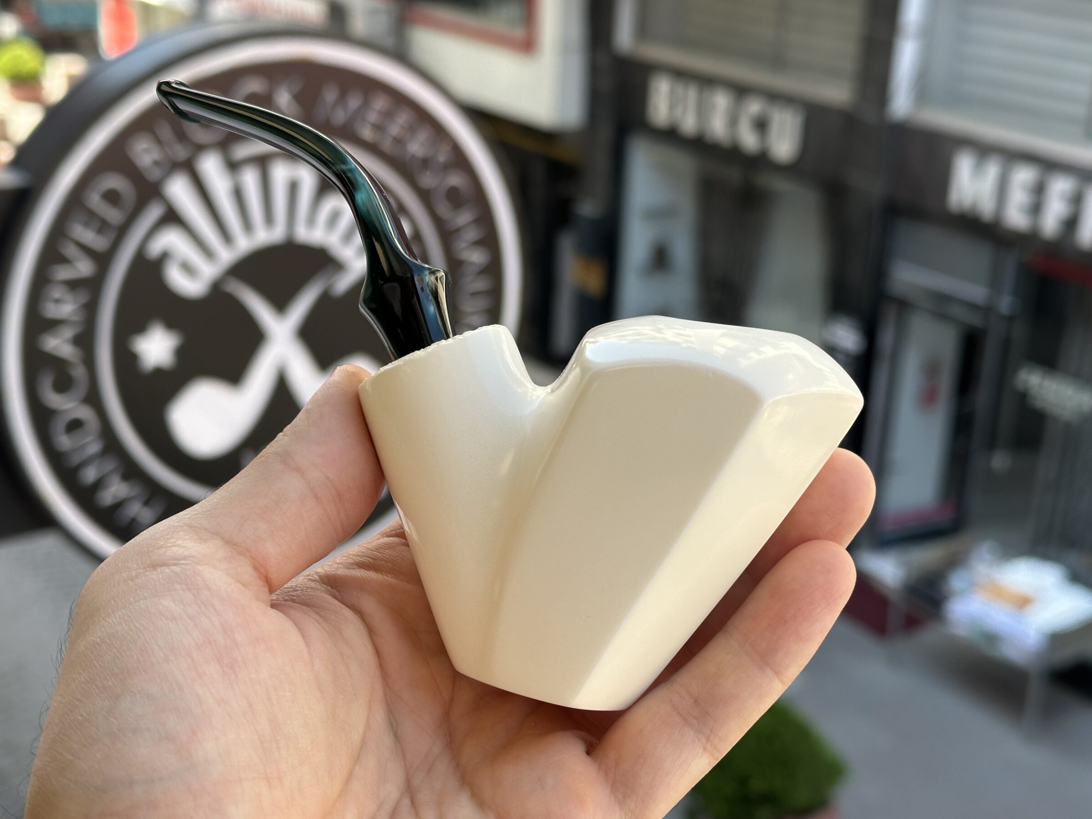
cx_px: 524
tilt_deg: -21.6
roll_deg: -2.3
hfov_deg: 37.5
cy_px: 435
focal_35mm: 51
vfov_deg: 28.6
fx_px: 1609
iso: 64
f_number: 1.78
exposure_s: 1/513
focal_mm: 6.86
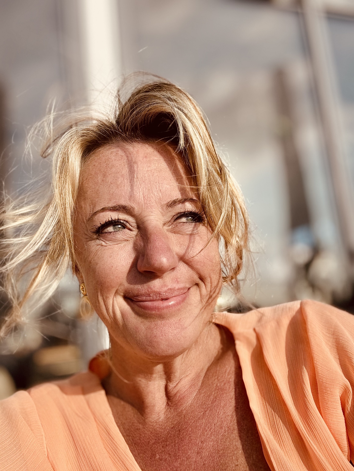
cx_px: 177
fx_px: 409
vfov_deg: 60.0
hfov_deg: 46.8
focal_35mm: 30
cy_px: 236
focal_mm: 2.69
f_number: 1.9
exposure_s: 1/1058
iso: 25
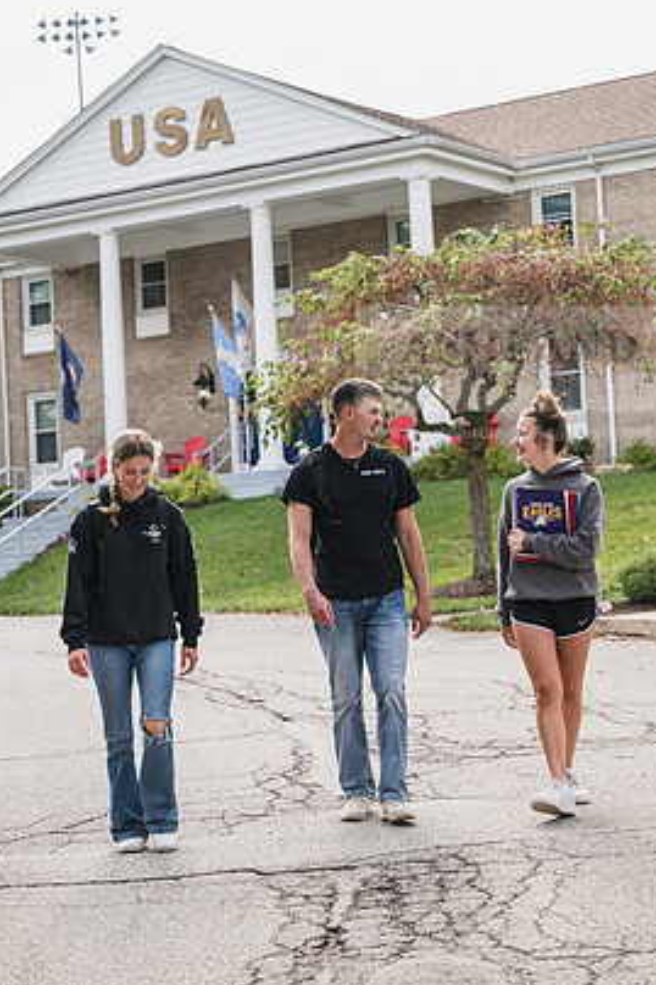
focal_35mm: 78
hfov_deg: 17.5
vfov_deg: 26.0
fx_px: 2134
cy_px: 458
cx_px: 317
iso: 160
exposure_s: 1/800
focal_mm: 70
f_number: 3.5
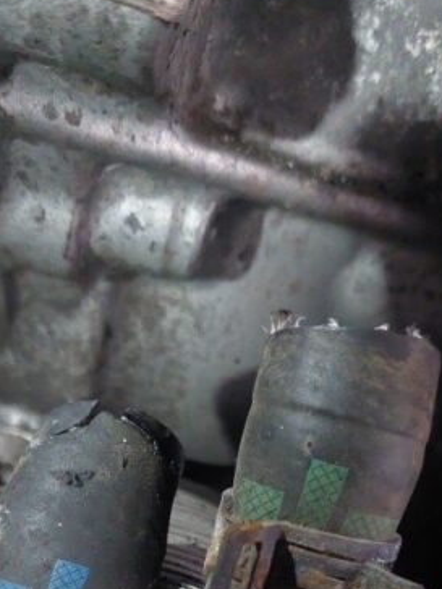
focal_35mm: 55
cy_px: 571
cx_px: 147
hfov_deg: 26.4
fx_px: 936
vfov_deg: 32.5
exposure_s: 1/50
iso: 500
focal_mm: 5.23
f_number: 1.8
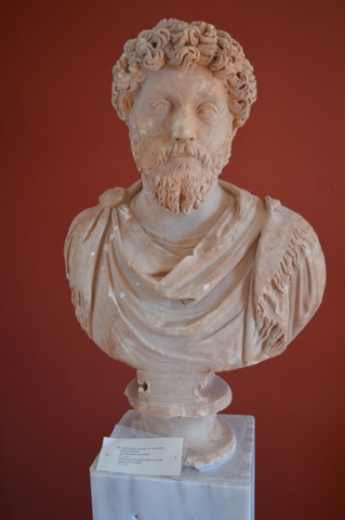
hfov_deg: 35.4
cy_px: 260
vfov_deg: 51.3
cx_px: 172
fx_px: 540
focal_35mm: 38
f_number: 4
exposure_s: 1/40
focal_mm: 25
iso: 400
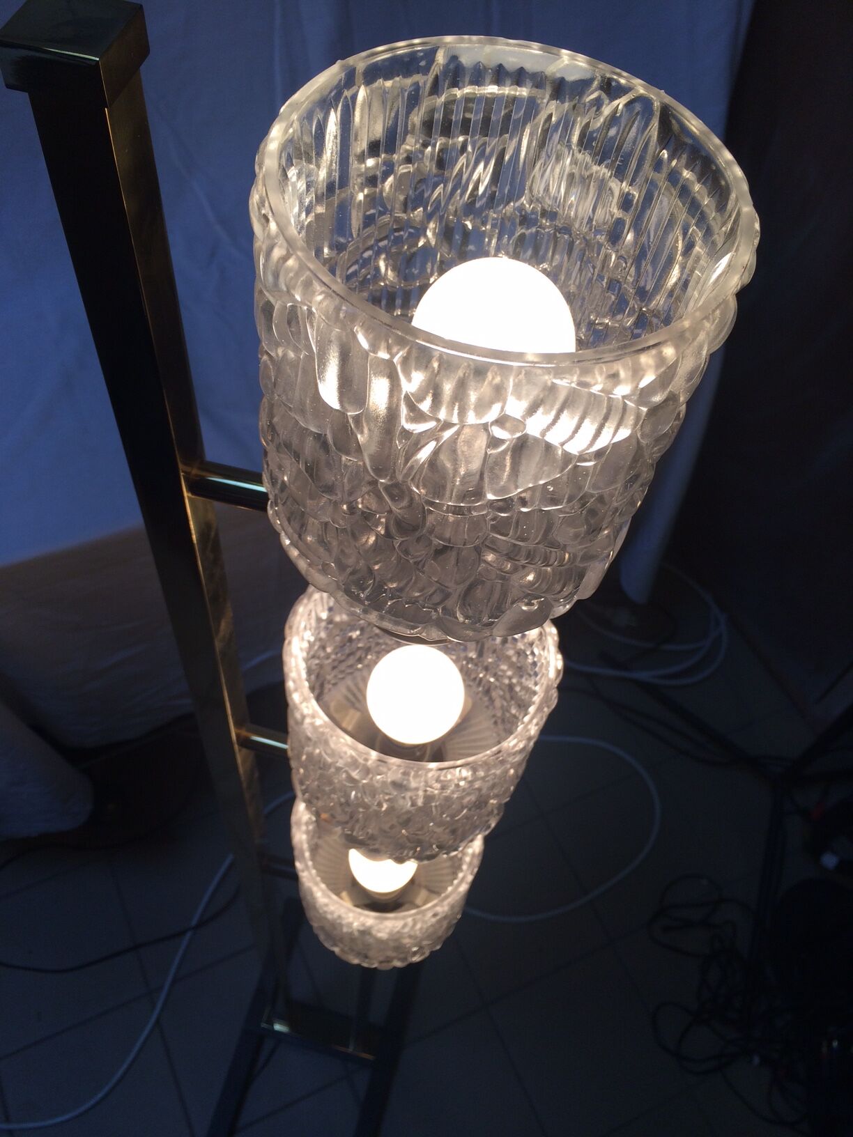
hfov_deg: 48.2
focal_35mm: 29
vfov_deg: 61.7
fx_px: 953
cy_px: 568
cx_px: 426
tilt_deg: -56.3
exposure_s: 1/145
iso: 32
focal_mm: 4.15
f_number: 2.2
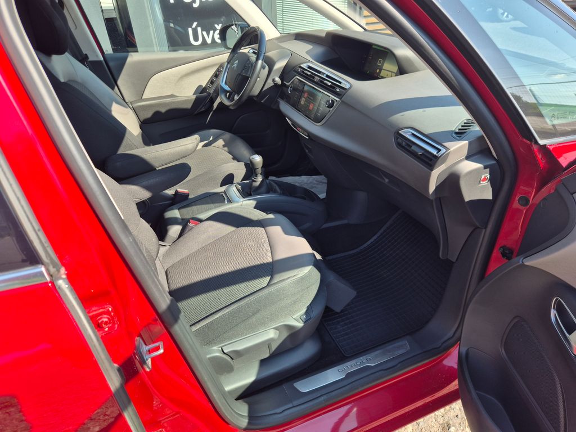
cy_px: 216
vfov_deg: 58.9
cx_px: 288
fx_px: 383
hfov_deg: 73.9
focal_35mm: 23
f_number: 1.8
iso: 25
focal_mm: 5.4
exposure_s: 1/366
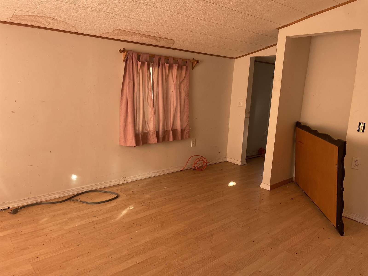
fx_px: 276
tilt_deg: -9.3
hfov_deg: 67.3
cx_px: 184
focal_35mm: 26
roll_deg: -2.3
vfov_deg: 53.1
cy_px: 138
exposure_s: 1/121
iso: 80
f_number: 1.6
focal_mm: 4.2
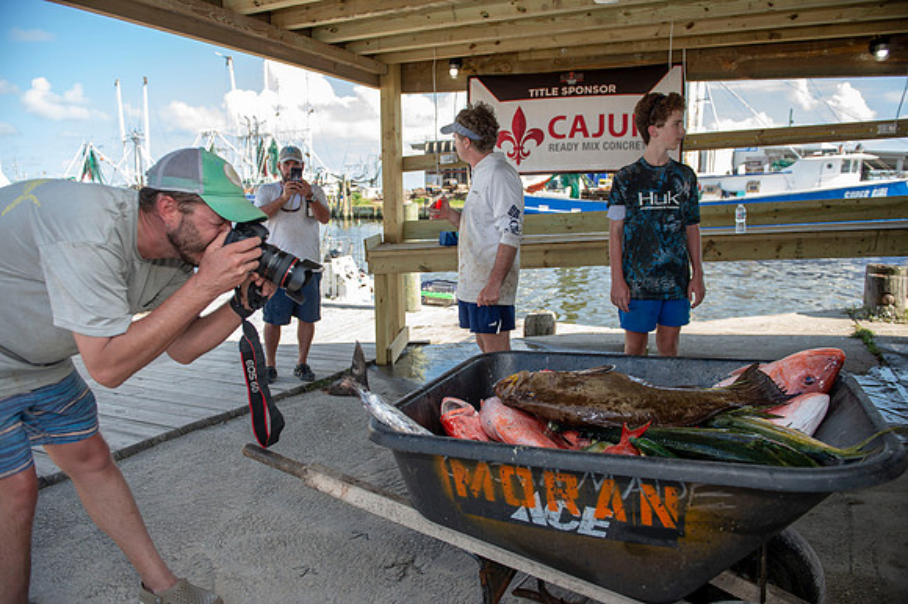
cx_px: 454
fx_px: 605
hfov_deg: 73.8
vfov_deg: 53.1
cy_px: 302
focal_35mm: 24
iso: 50
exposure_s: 1/250
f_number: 3.5
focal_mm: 24
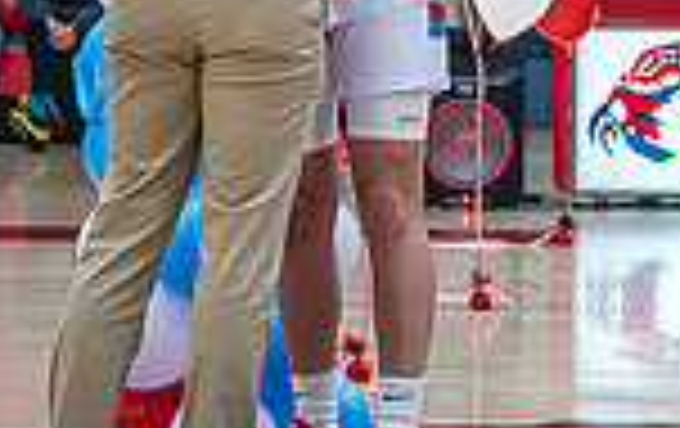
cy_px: -36
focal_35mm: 273
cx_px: 761
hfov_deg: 7.6
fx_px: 5069
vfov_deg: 4.8
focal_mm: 70
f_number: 4
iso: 2000
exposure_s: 1/320
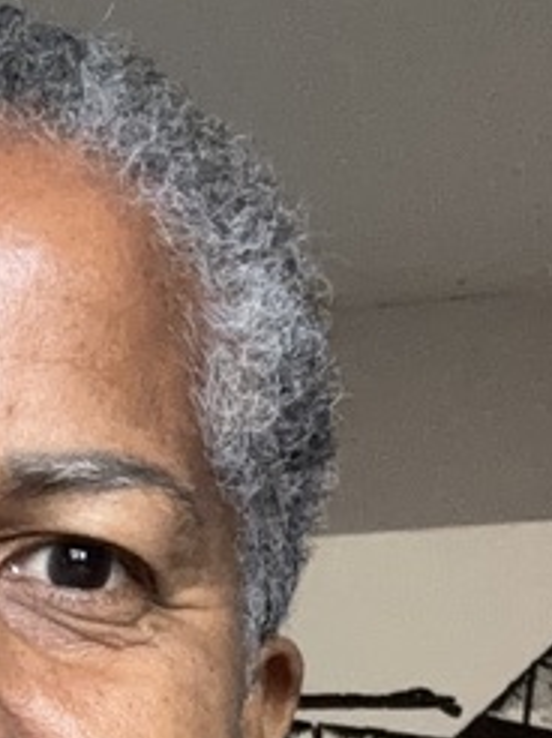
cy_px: 957
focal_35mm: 125
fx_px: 2662
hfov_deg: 11.5
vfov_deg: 15.1
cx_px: -198
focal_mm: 2.69
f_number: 1.9
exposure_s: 1/47
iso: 320
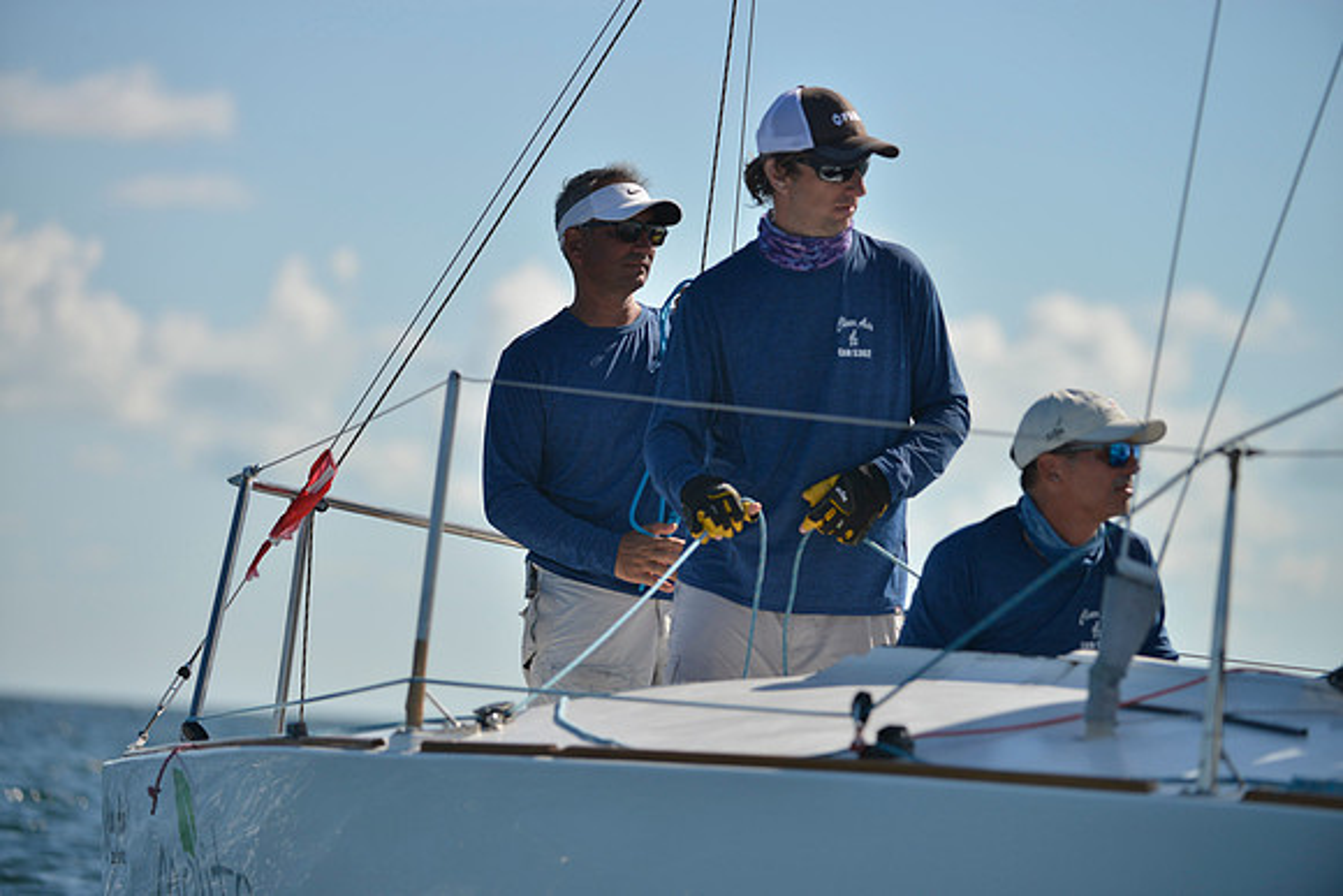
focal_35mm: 200
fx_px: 7463
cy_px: 448
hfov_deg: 10.3
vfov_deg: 6.9
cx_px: 672
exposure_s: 1/2500
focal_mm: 200
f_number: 4
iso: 200
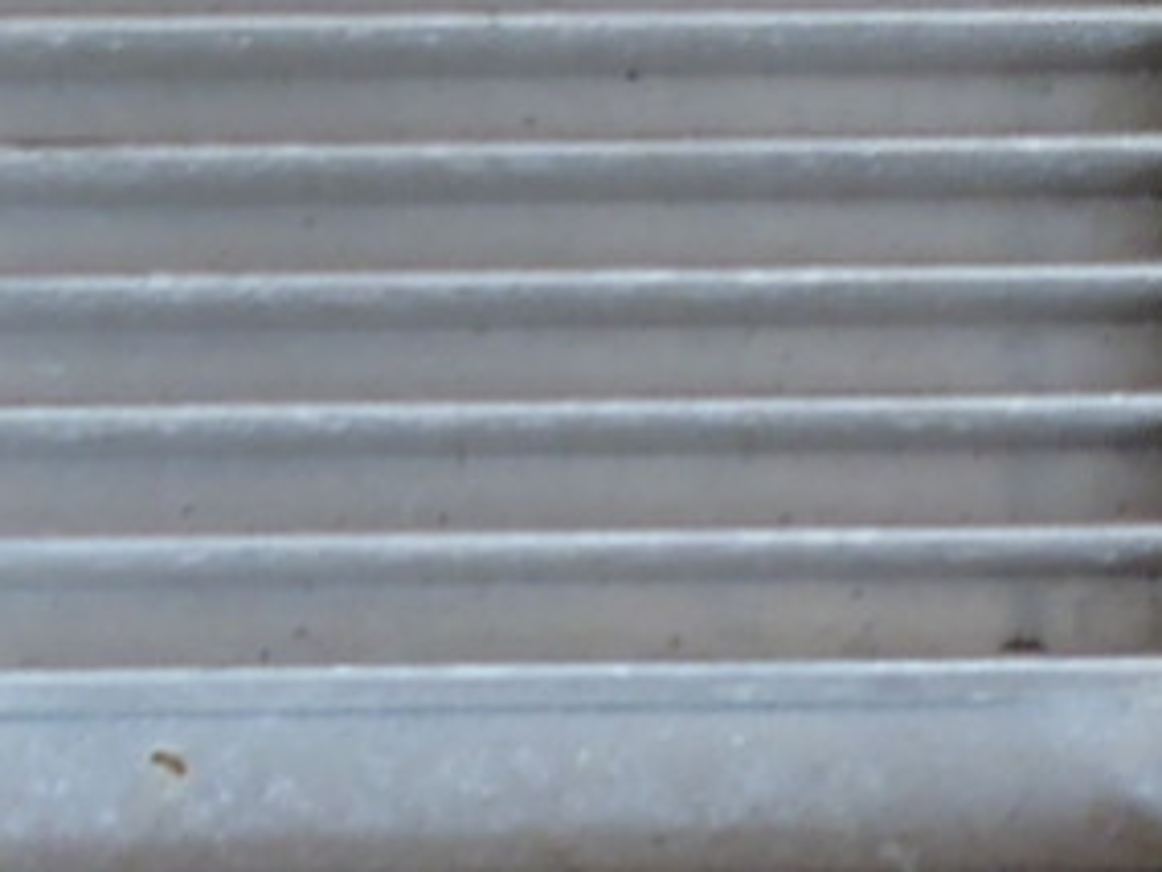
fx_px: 5606
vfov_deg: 8.9
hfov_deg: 11.8
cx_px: 286
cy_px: 577
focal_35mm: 167
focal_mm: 6.64
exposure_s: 1/25
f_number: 4.7
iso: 200
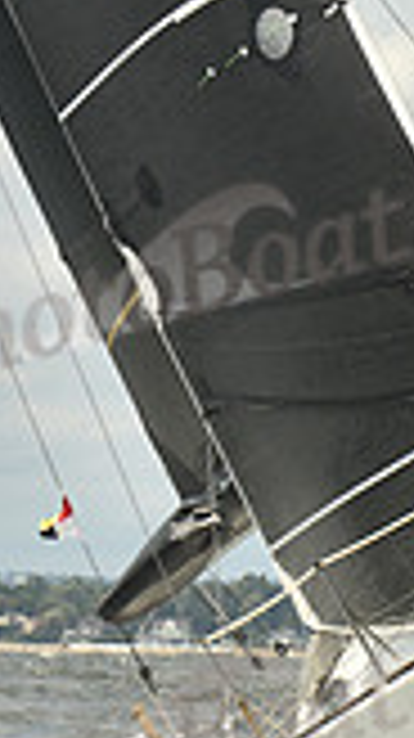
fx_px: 9778
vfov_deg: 4.3
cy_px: 448
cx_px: 760
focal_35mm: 500
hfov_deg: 2.4
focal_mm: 135
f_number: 9
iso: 250
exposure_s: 1/800
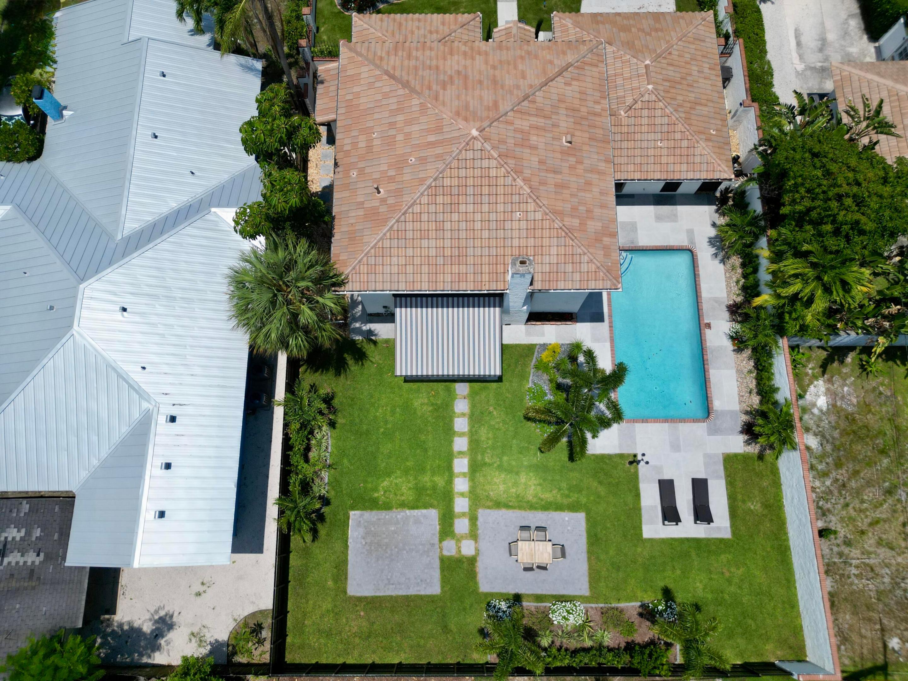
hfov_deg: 71.6
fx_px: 630
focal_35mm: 24
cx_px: 454
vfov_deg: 56.8
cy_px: 340
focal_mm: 6.72
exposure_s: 1/8000
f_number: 1.7
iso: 140
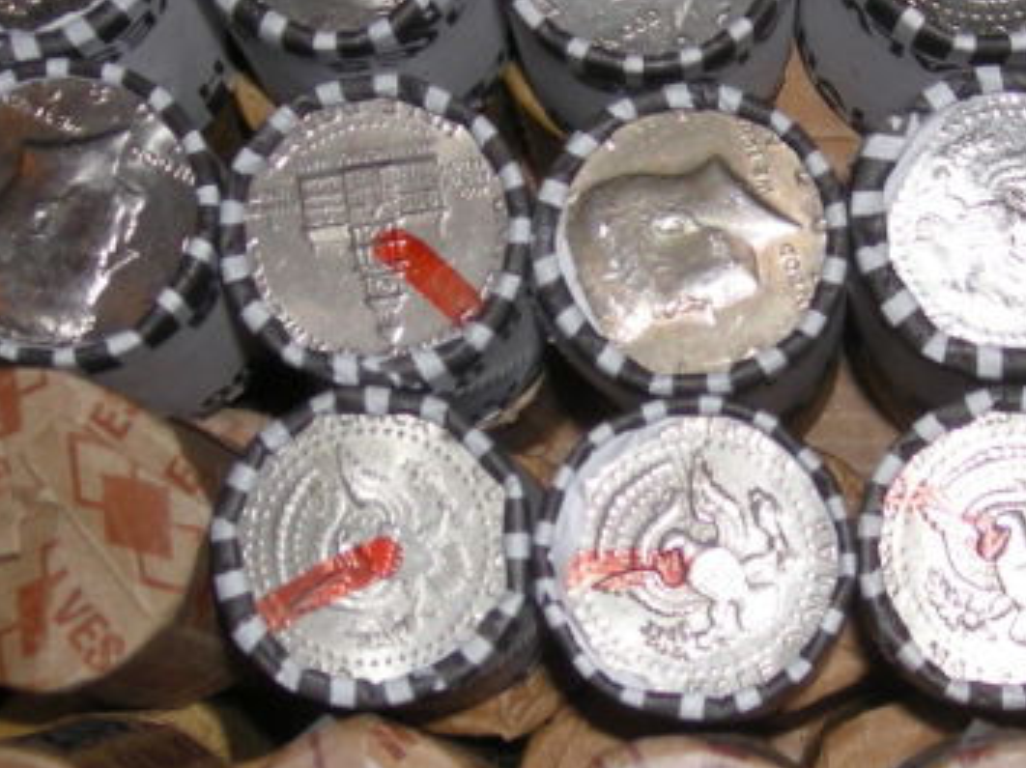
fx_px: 2932
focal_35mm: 99
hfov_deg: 19.8
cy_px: 313
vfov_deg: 14.9
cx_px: 649
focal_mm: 5.7
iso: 50
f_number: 5.7
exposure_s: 1/60
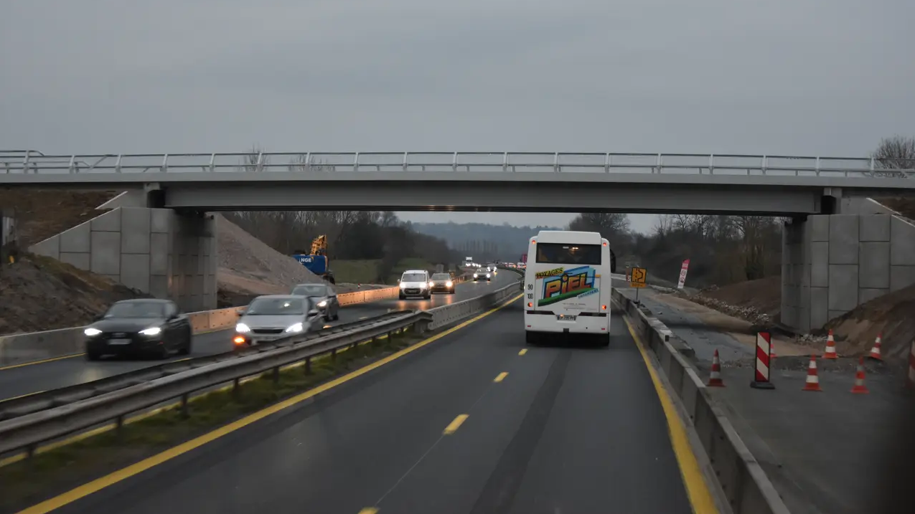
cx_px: 459
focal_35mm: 82
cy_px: 210
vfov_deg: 14.7
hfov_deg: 25.9
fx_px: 1989
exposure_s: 1/80
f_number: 5
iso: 800
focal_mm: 52
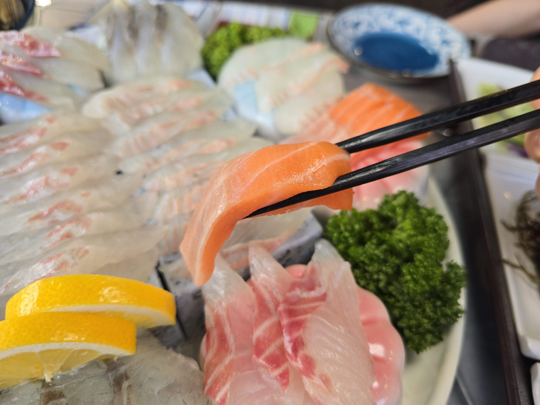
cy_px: 202
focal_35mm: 23
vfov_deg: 58.9
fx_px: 359
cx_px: 270
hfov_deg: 73.9
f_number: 1.7
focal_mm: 6.3
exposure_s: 1/120
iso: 64
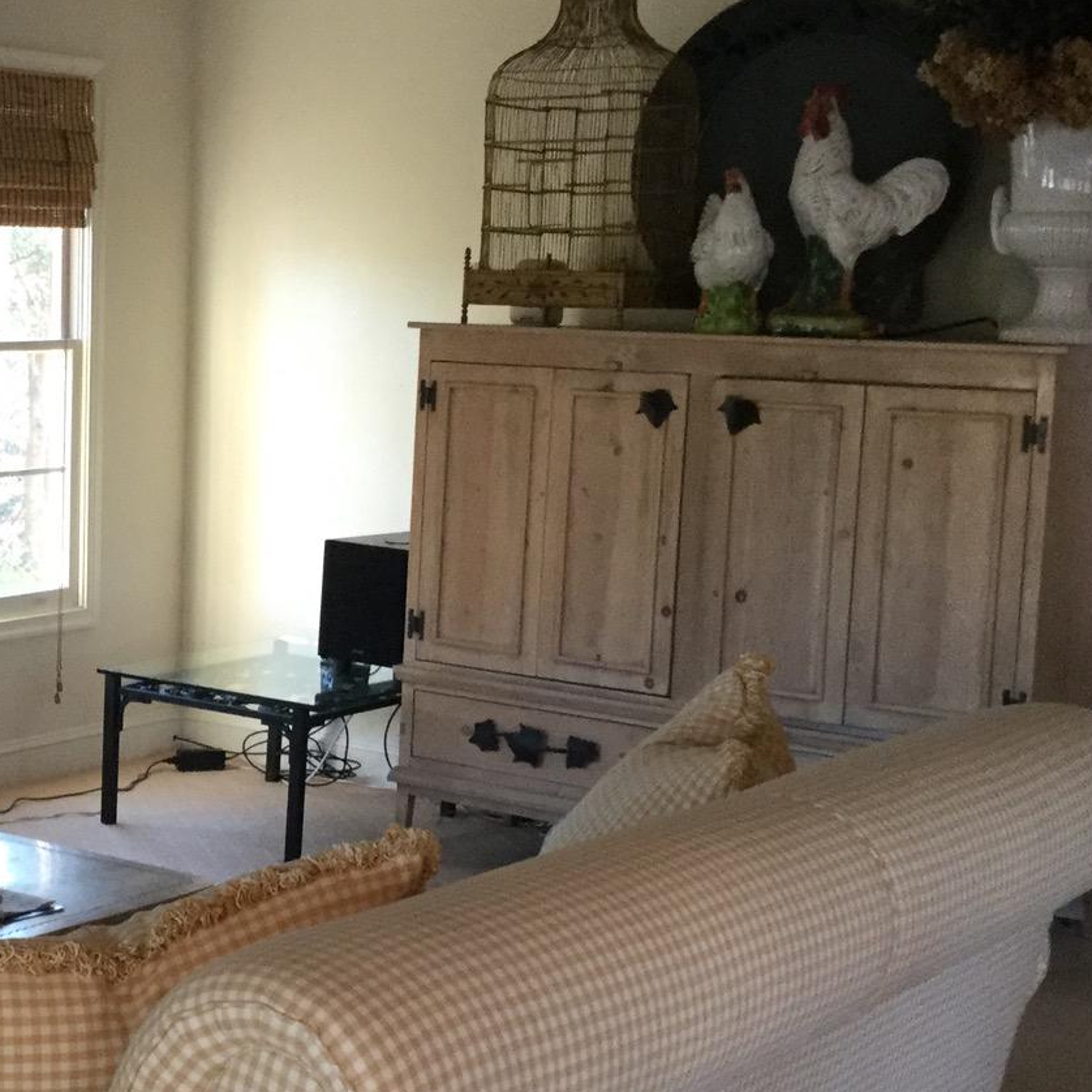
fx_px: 2391
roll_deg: -1.5
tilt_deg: -8.5
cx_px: 46
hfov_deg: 24.7
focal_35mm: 67
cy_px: 537
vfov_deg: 25.7
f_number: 2.4
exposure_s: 1/30
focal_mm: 3.3
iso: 125
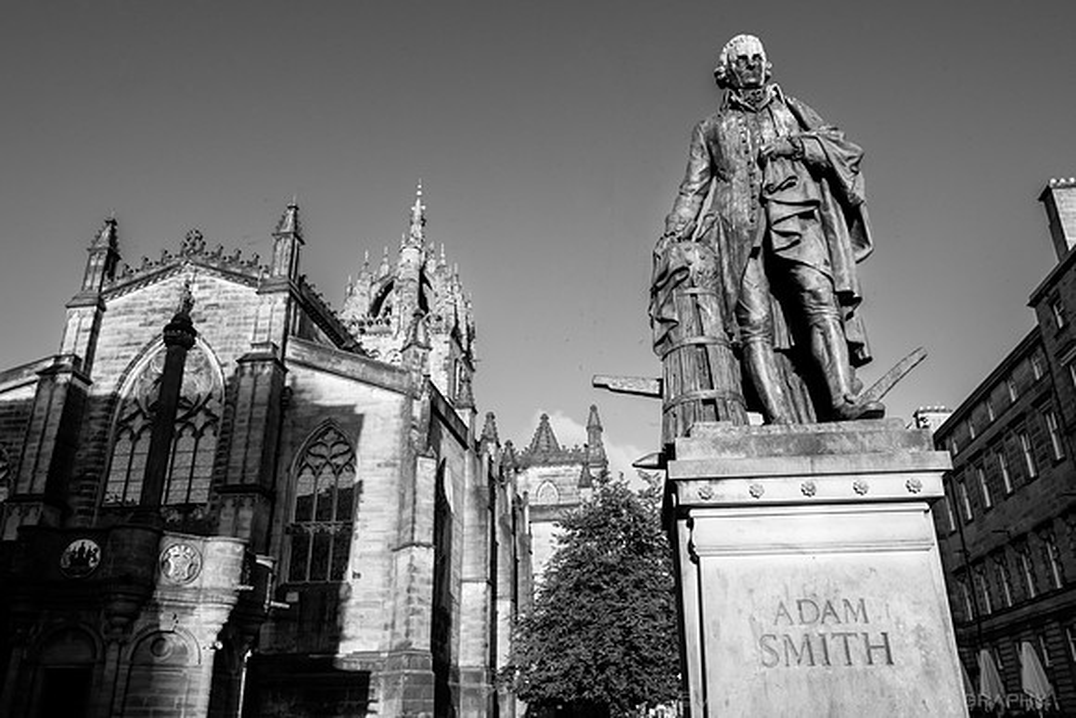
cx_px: 538
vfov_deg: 46.4
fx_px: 837
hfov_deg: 65.5
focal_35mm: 28
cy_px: 359
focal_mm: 28
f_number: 22
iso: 1250
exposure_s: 1/125
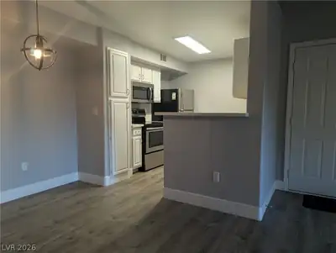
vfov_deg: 56.9
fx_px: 233
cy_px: 126
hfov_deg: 71.5
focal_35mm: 24
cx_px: 168
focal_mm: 6.81
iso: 41
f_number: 1.85
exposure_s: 1/24
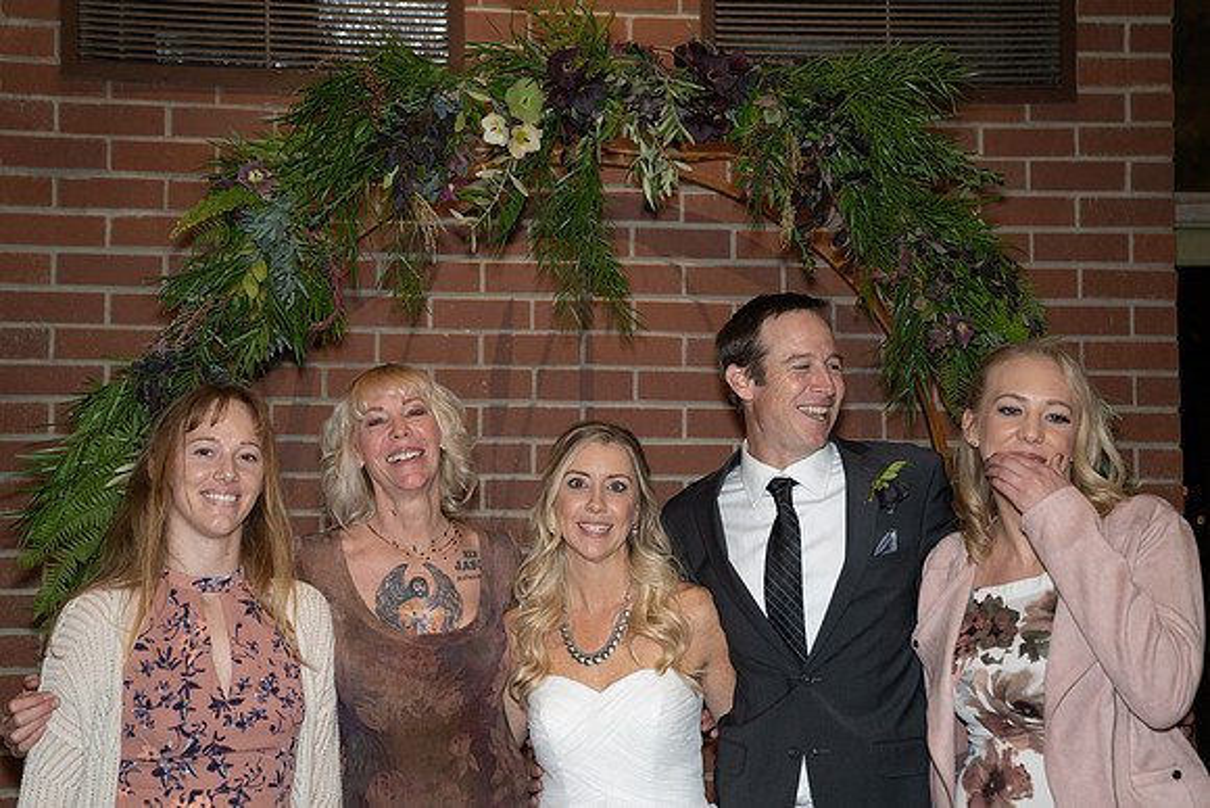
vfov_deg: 28.1
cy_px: 404
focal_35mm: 48
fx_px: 1614
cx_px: 605
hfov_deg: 41.1
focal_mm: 48
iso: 2000
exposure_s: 1/125
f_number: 2.8
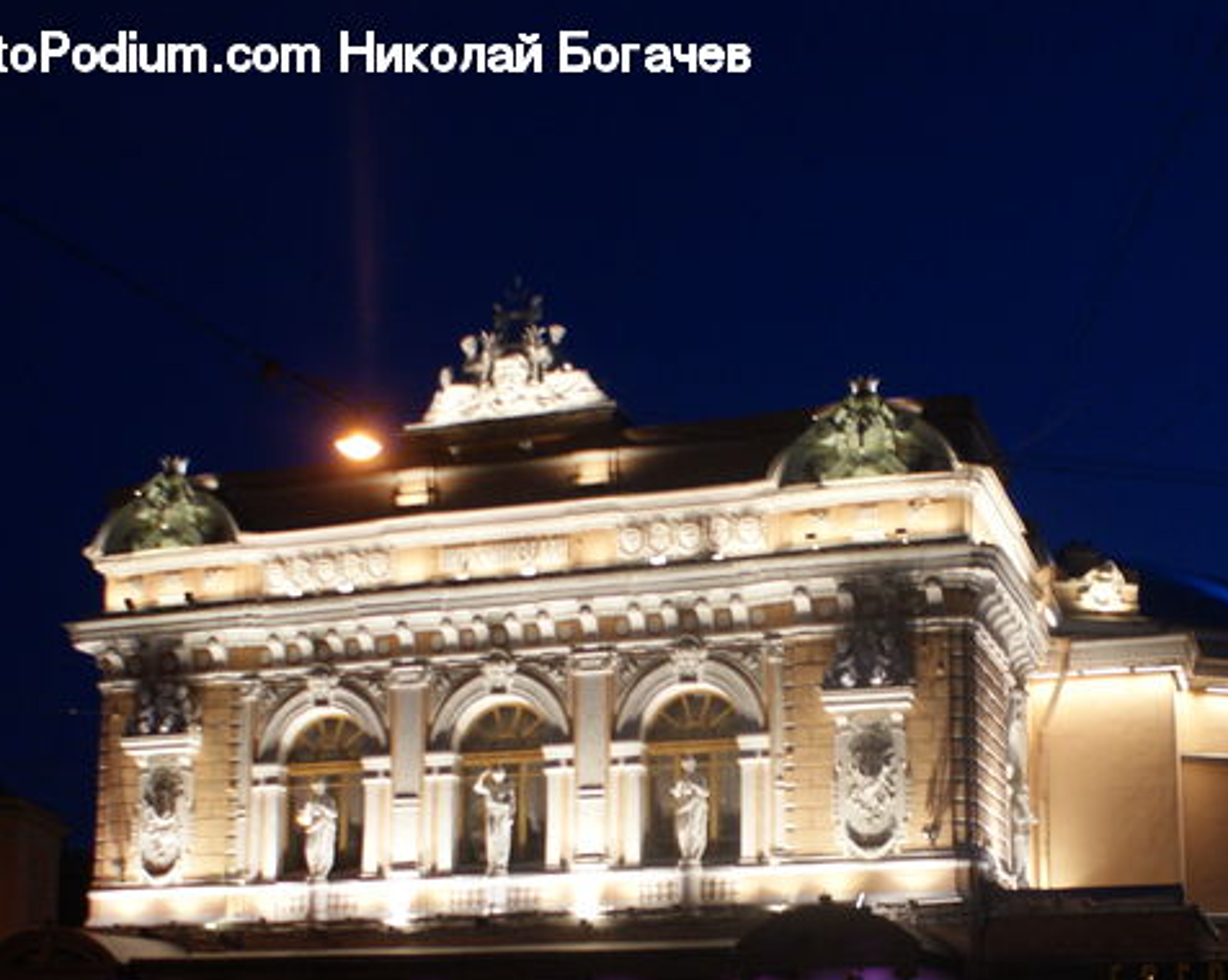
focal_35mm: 48
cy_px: 769
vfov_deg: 30.7
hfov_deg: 38.3
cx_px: 828
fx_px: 1743
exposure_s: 1/25
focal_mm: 18
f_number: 3.5
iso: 400
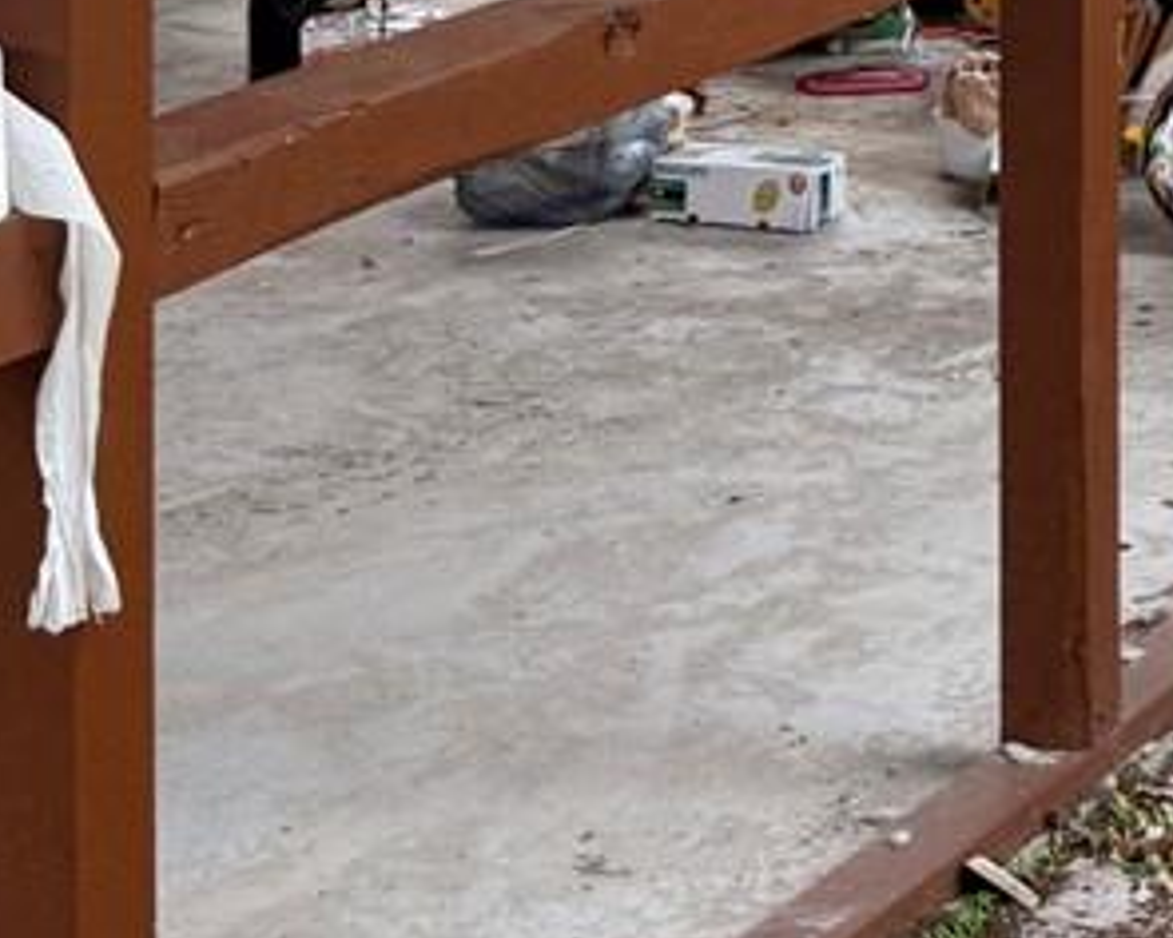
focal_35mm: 127
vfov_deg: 11.4
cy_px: -668
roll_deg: +2.1
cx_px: 1368
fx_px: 4409
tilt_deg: -0.6
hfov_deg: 14.7
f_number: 1.78
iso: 100
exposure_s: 1/788
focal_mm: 6.76
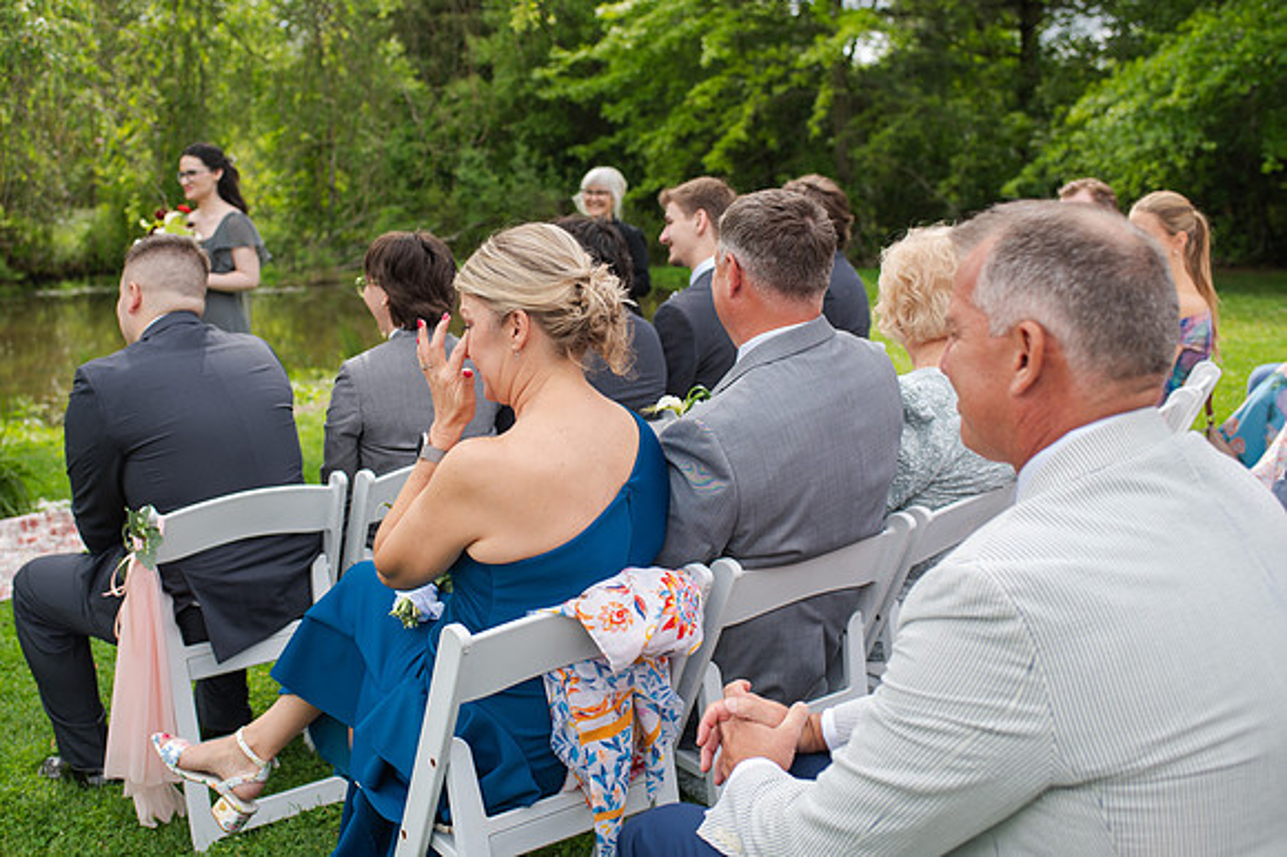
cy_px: 365
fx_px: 1435
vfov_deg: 33.2
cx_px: 549
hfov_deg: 48.1
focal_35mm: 40
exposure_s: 1/500
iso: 100
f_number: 3.5
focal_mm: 35
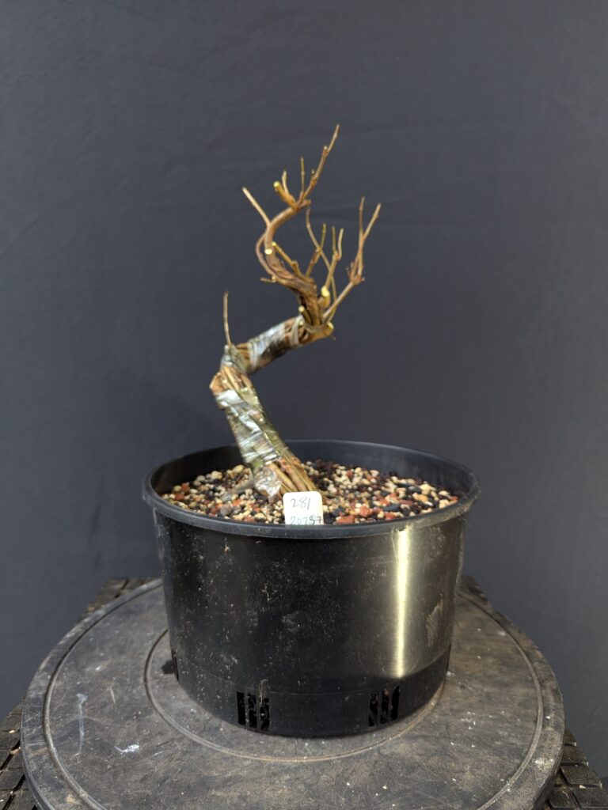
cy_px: 405
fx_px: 562
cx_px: 304
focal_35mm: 24
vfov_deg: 71.6
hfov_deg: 56.8
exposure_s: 1/33.3
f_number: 1.85
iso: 90
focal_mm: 6.81
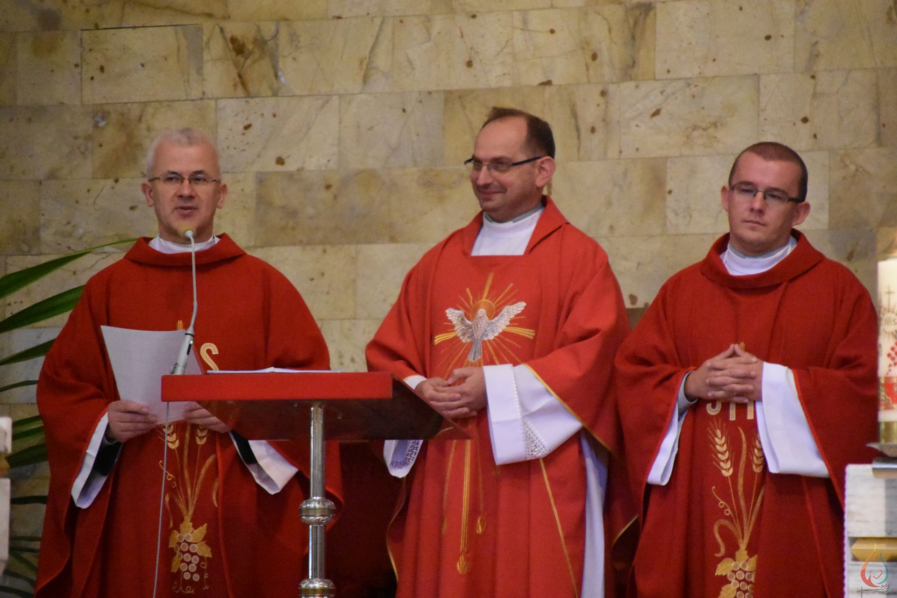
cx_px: 448
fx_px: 6727
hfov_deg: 7.6
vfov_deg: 5.1
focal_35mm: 270
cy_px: 299
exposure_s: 1/100
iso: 12800
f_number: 6.3
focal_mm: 180
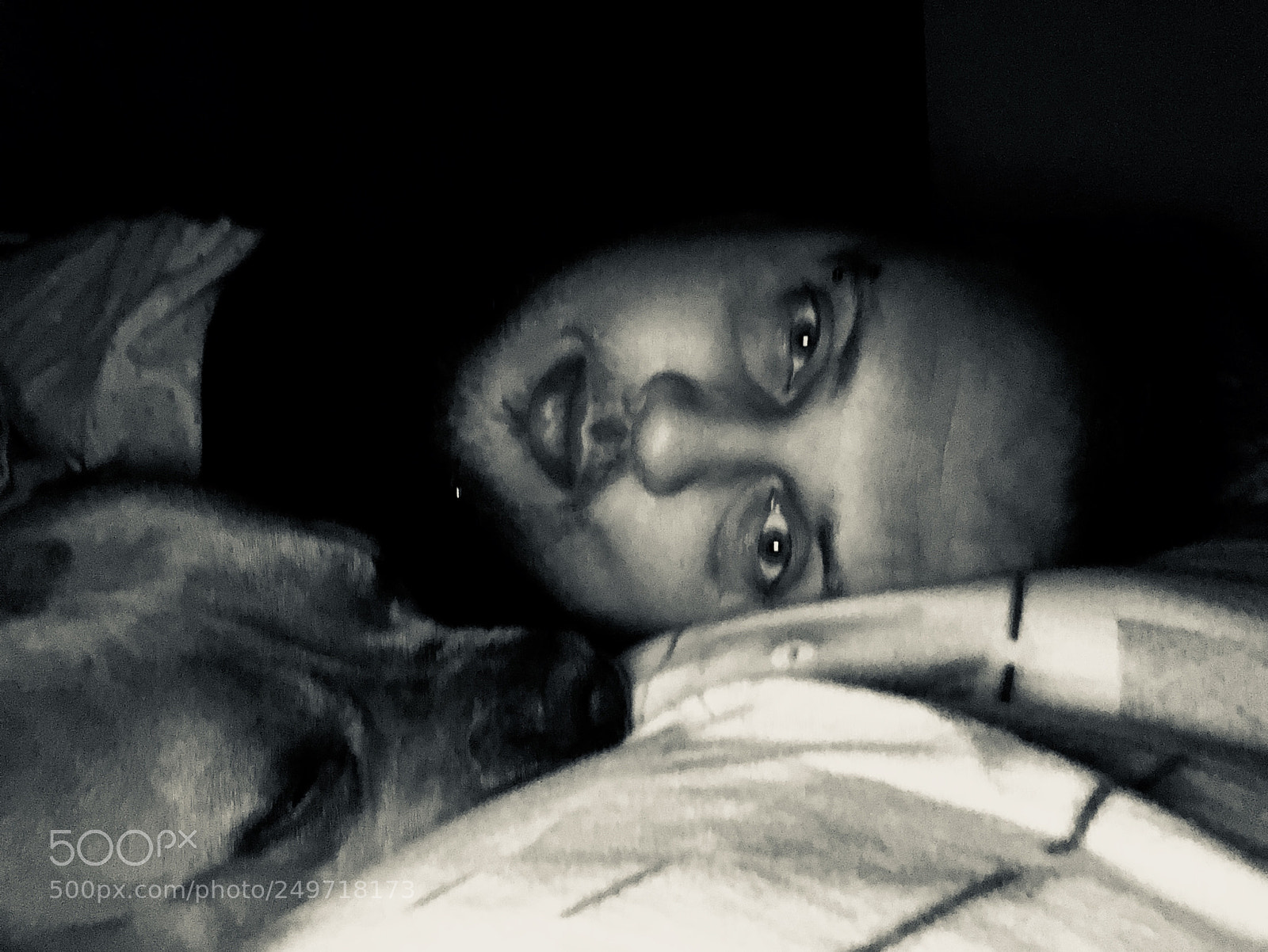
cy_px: 476
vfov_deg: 44.2
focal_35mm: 32
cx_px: 634
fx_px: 1173
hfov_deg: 56.8
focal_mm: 2.87
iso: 800
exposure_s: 1/17
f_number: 2.2
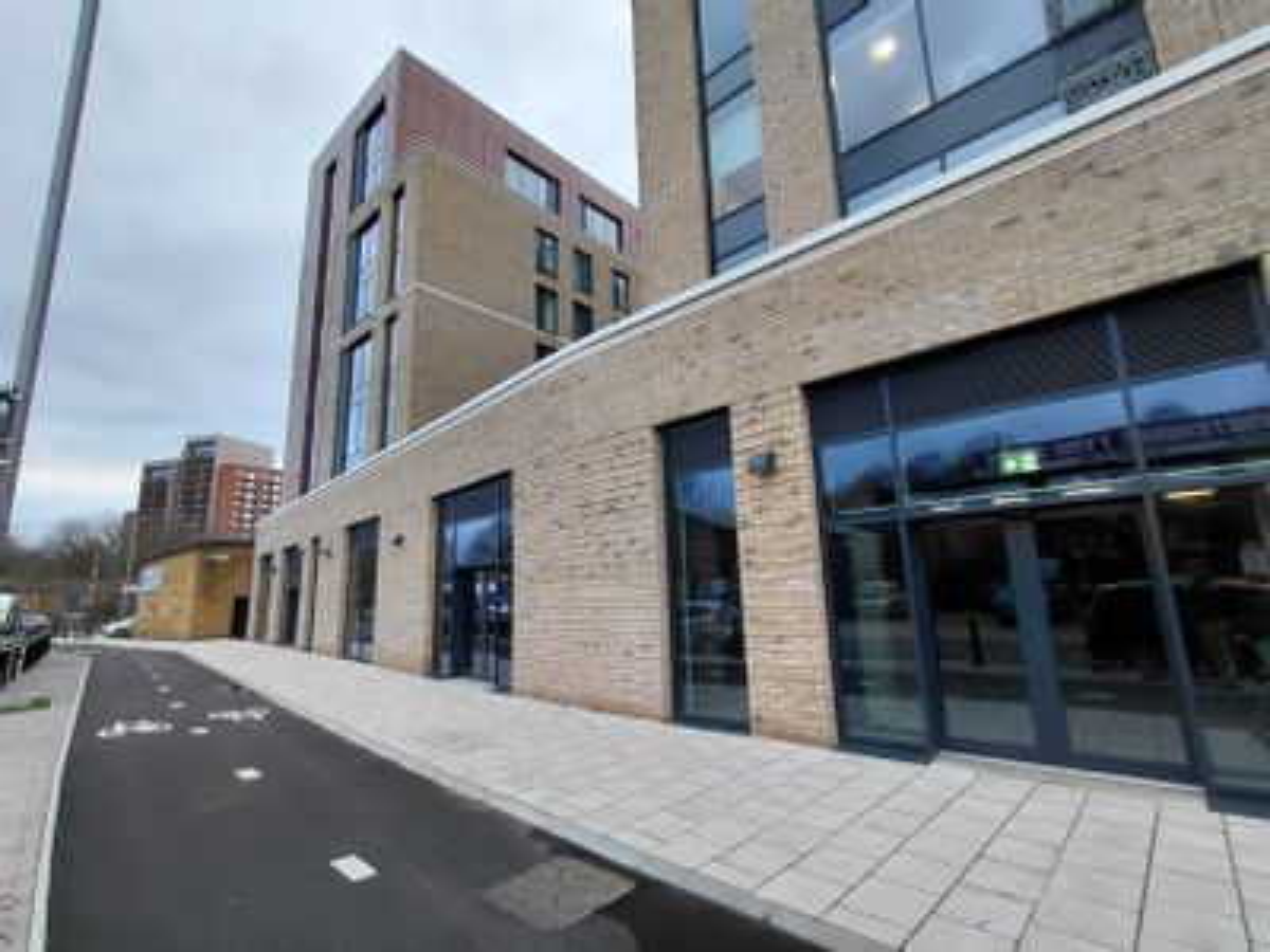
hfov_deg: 94.5
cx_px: 635
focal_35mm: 16
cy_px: 476
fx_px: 587
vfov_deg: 78.1
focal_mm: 1.64
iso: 50
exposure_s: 1/60
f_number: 2.2
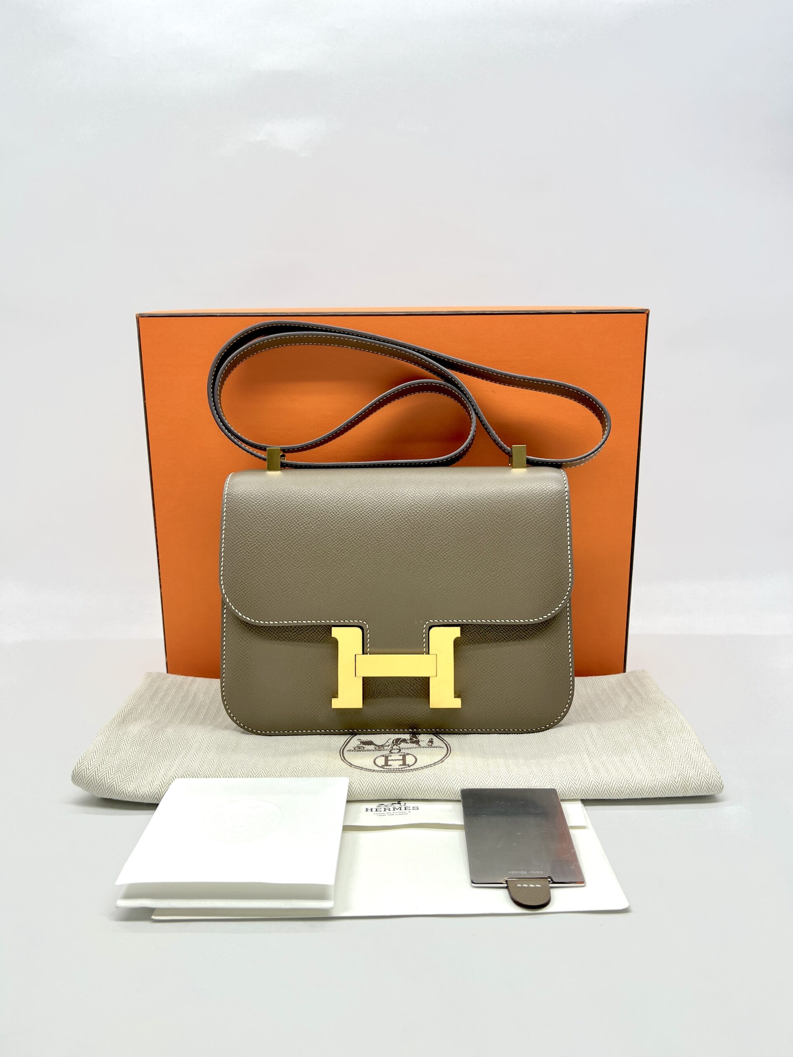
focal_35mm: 26
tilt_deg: -9.8
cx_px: 396
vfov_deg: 67.3
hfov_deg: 53.1
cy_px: 528
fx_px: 794
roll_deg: +0.2
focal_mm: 5.7
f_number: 1.5
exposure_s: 1/110
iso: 32
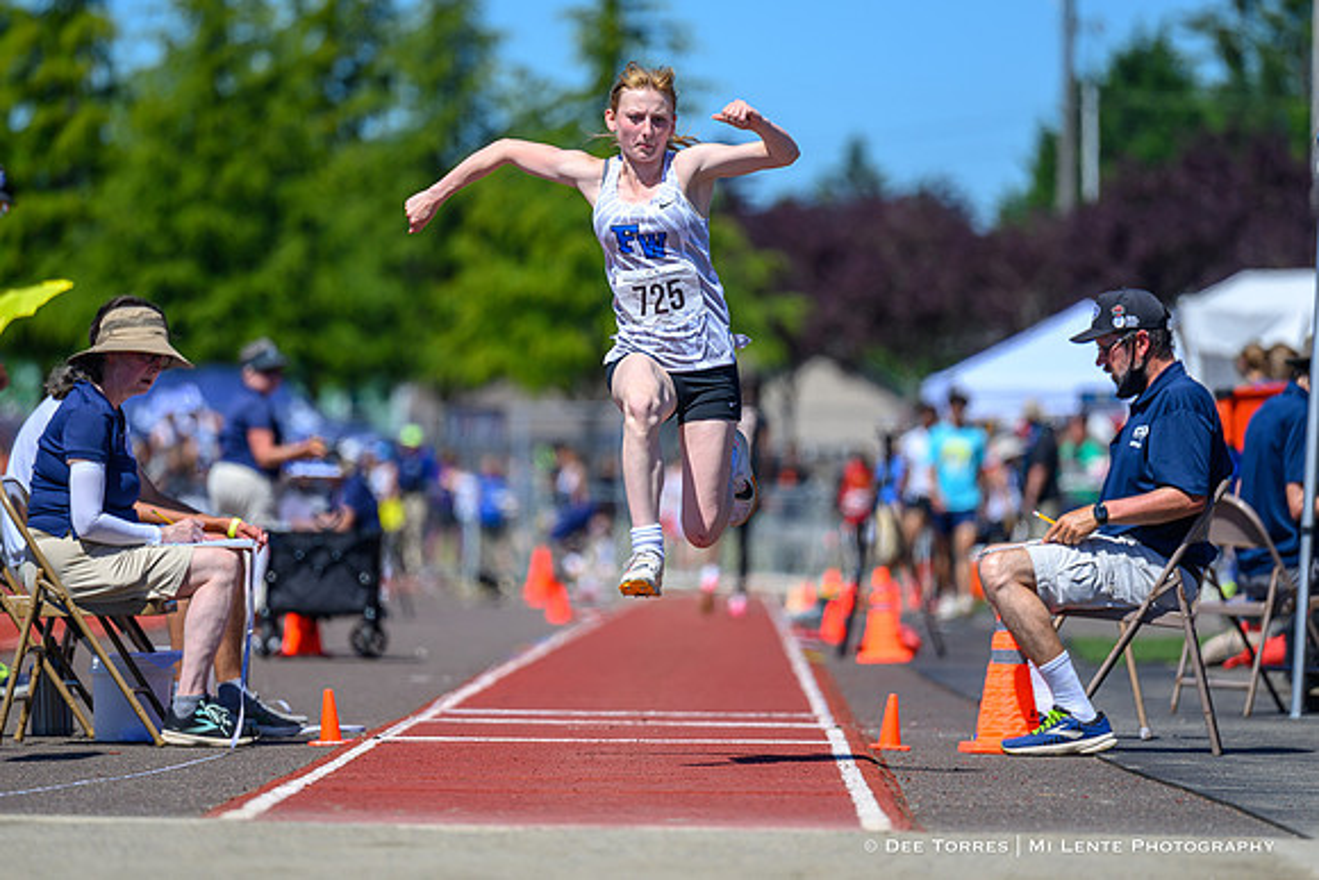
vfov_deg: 5.2
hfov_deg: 7.7
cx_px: 630
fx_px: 9784
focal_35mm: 267
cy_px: 421
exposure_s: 1/2500
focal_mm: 200
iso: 140
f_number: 2.8
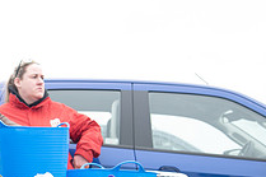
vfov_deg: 11.2
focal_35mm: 122
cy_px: 145
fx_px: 901
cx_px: -67
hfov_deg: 16.0
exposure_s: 1/125
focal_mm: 44
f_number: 5
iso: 200
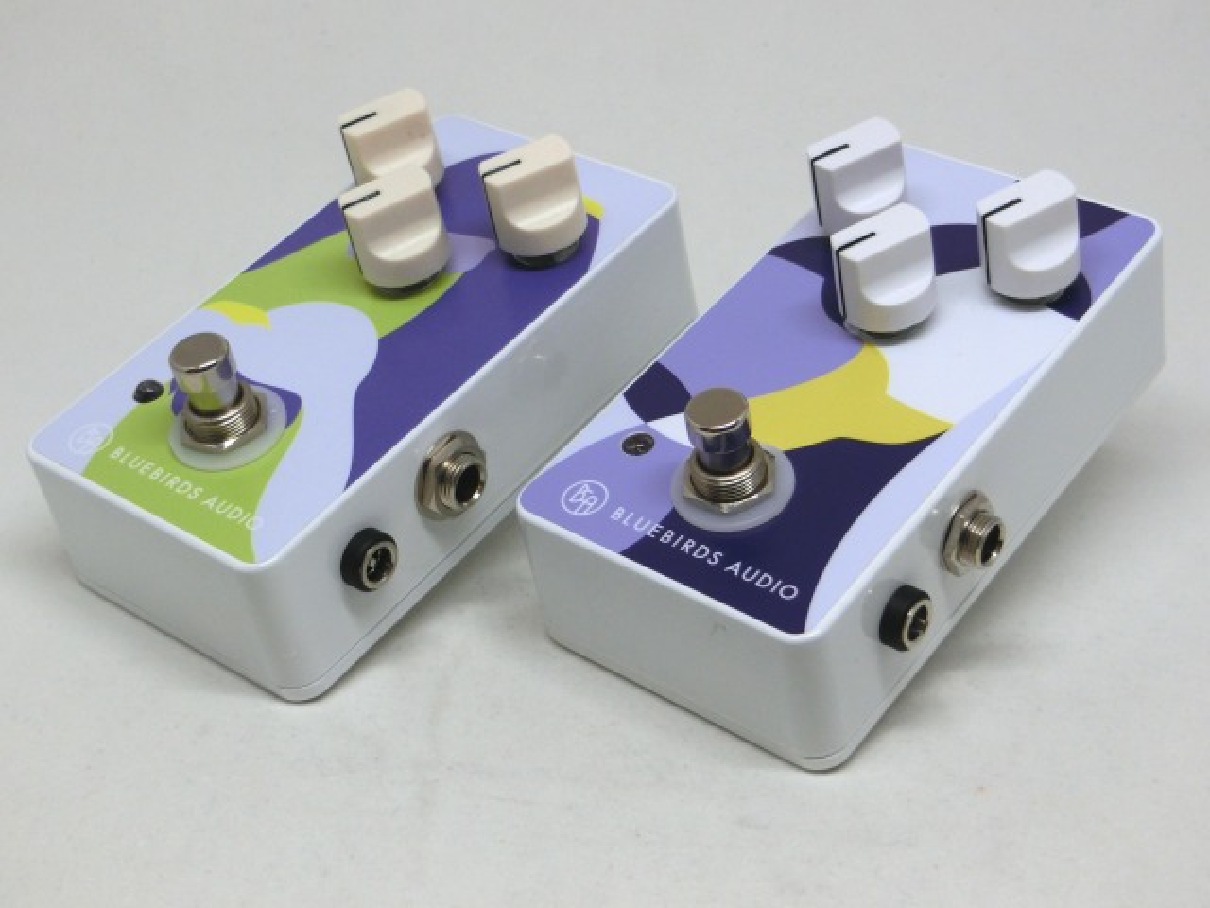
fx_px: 2097
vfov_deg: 24.4
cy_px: 454
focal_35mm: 60
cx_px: 605
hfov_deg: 32.2
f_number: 5
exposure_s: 1/125
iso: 160
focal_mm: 10.7
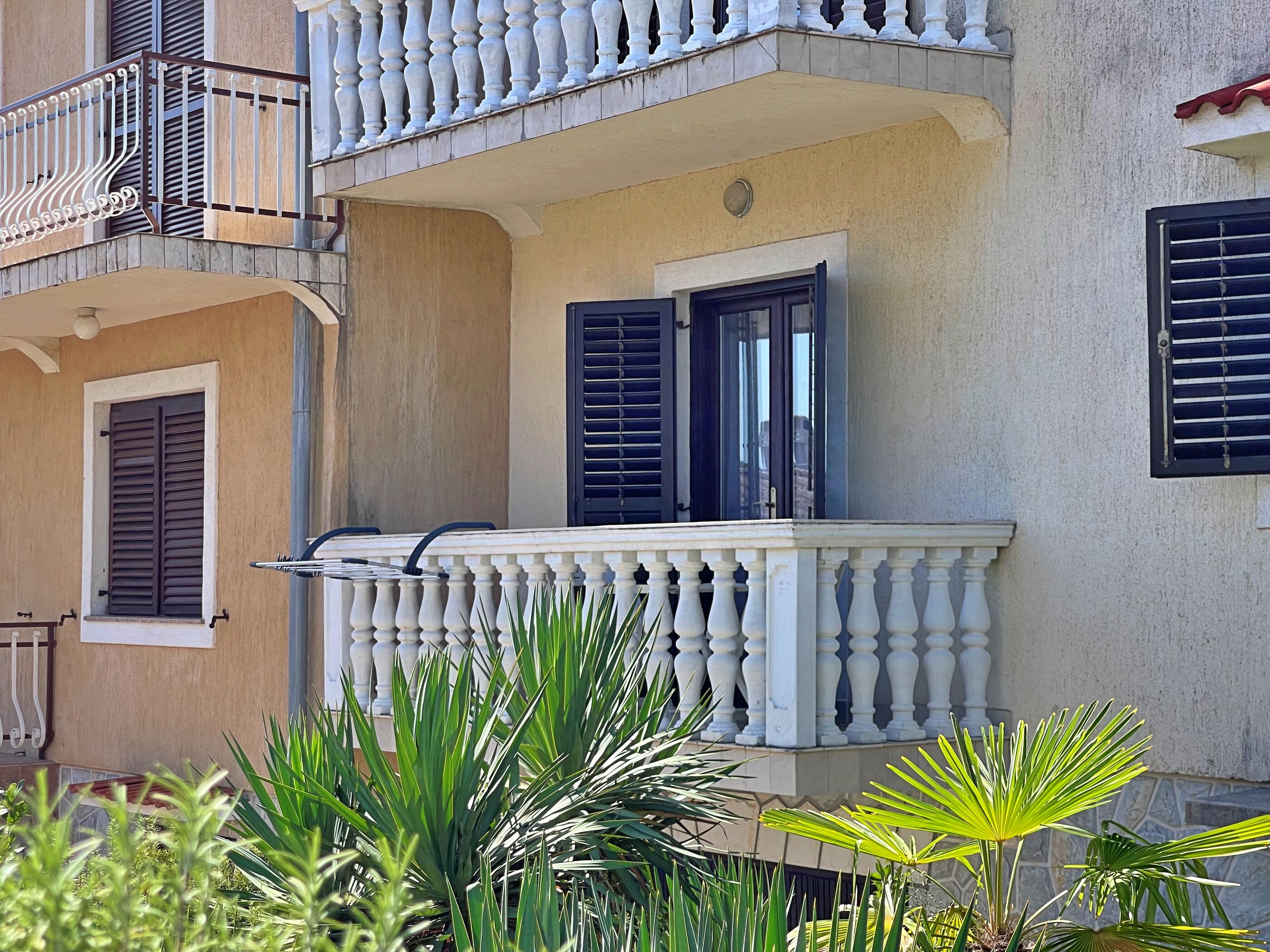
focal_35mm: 64
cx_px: 635
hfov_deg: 30.3
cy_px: 476
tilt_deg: +1.8
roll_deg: -0.4
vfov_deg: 22.9
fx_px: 2348
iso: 20
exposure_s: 1/564
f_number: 2.2
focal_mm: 7.5
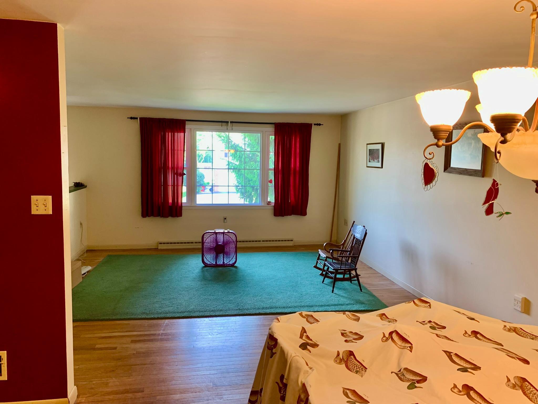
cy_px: 202
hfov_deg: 67.3
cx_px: 269
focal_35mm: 26
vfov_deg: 53.1
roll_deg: -0.6
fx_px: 404
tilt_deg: -5.3
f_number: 1.8
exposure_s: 1/60
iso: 125
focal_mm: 4.25
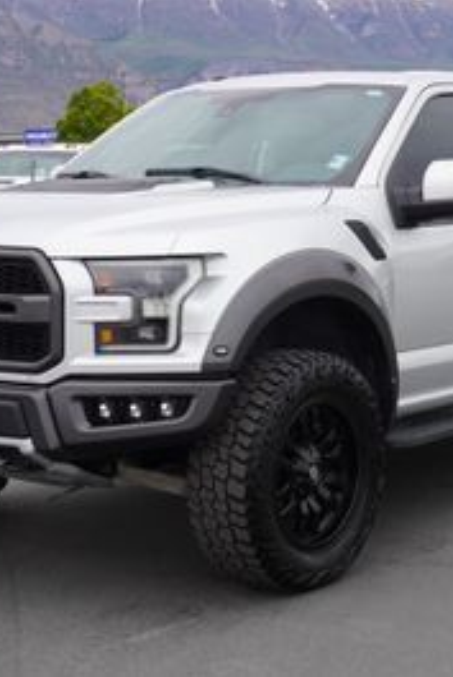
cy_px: 338
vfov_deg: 27.1
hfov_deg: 18.2
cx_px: 269
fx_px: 1409
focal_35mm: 75
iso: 100
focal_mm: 33
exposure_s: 1/100
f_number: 8
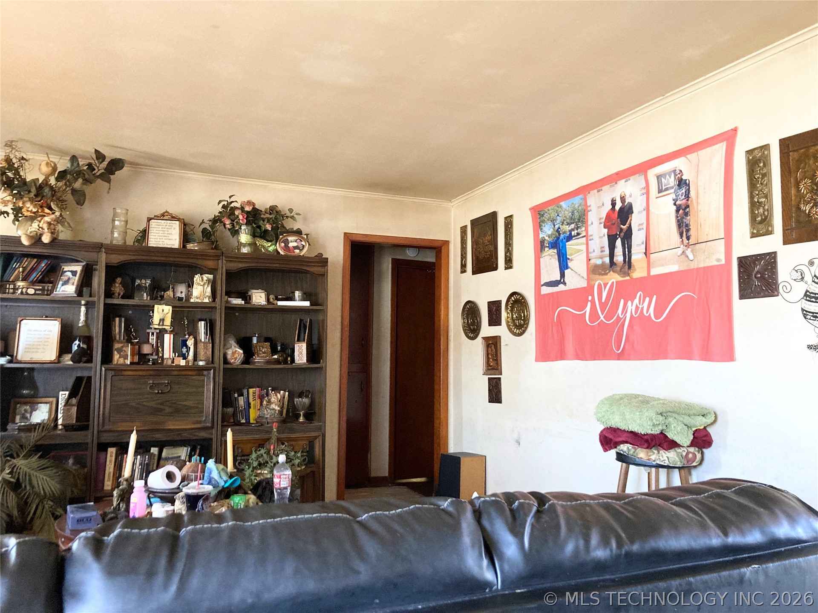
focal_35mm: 28
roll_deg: -1.5
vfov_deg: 49.7
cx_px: 409
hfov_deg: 63.4
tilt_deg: +4.9
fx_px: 662
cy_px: 306
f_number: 1.8
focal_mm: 3.99
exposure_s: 1/32
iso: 400
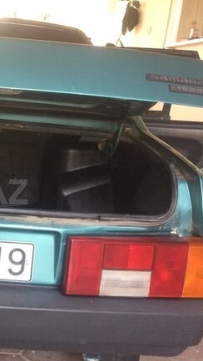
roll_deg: -2.9
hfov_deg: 22.4
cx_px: -57
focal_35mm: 48
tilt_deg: -11.6
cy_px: 192
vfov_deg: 42.9
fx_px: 460
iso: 160
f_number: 2.2
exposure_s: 1/33
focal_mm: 4.15
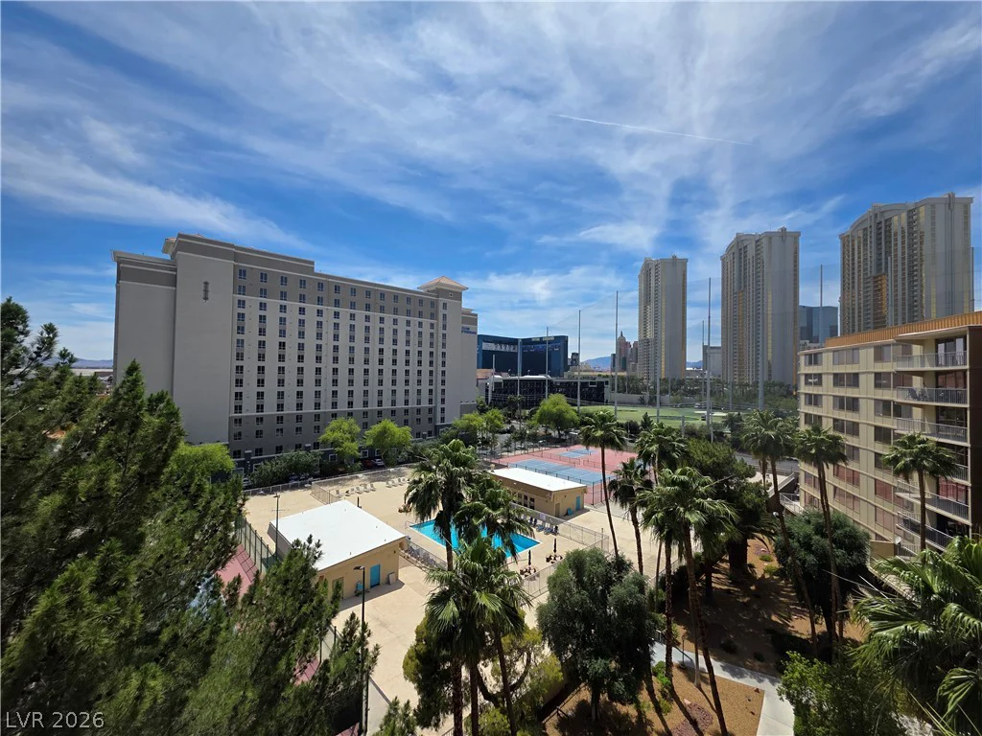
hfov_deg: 106.2
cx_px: 491
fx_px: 369
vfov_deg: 89.9
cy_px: 368
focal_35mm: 13
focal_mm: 2.2
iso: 40
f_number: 1.9
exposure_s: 1/3372
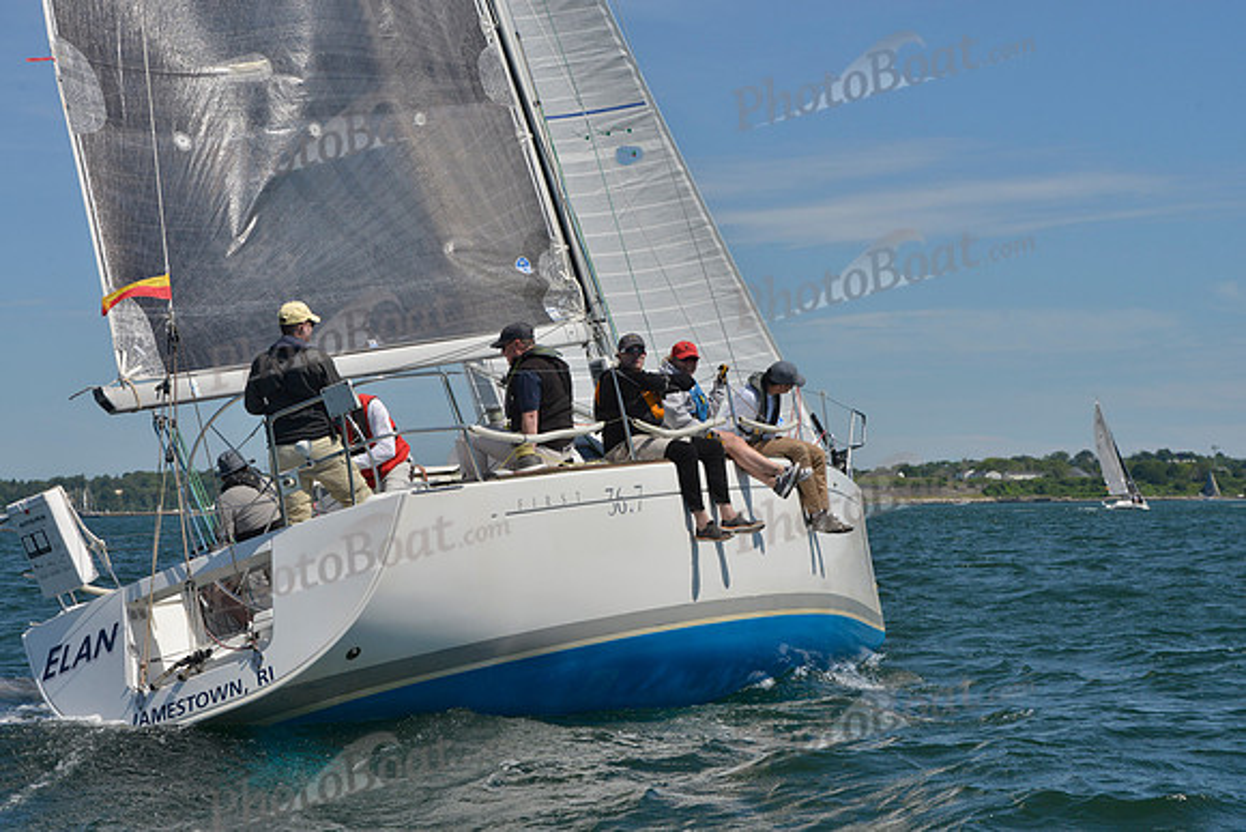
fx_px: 3116
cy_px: 416
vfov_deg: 15.2
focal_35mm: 90
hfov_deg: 22.6
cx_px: 623
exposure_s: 1/1250
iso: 280
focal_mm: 90
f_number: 11
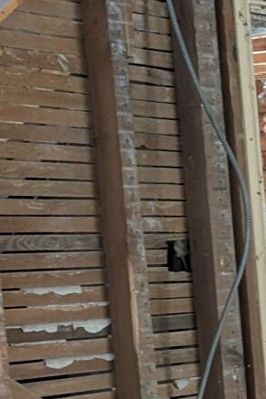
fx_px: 1263
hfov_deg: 10.5
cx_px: 620
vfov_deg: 17.5
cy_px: 396
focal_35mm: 114
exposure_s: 1/102
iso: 1244
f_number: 1.68
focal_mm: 6.9
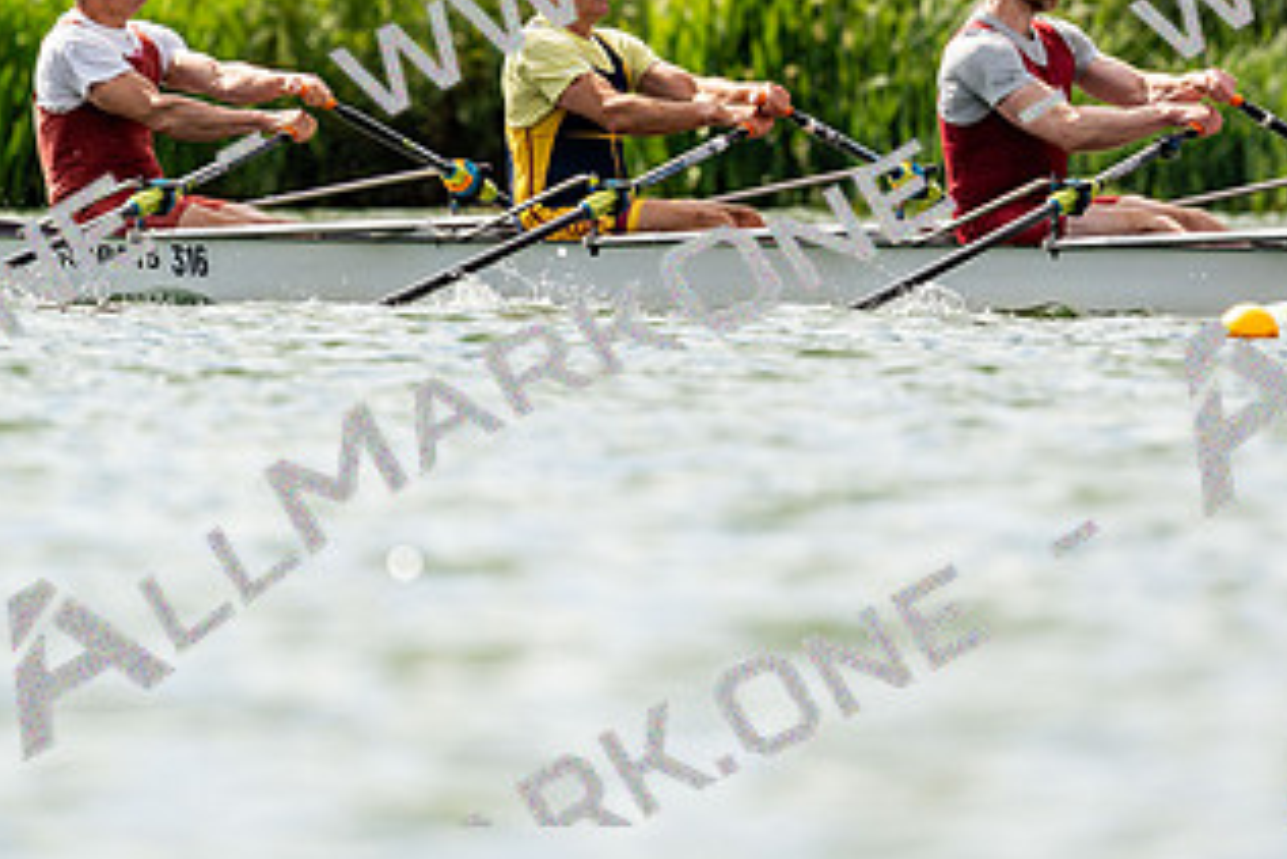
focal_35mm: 919
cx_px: 835
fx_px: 32868
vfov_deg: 1.5
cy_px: 128
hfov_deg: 2.2
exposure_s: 1/2000
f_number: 6.3
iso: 320
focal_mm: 500
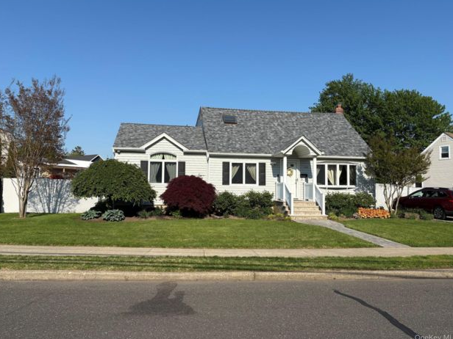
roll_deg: -0.5
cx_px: 226
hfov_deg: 65.3
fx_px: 353
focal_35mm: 27
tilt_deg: +5.0
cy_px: 167
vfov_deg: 51.4
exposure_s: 1/4608
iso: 50
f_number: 1.6
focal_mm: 5.96
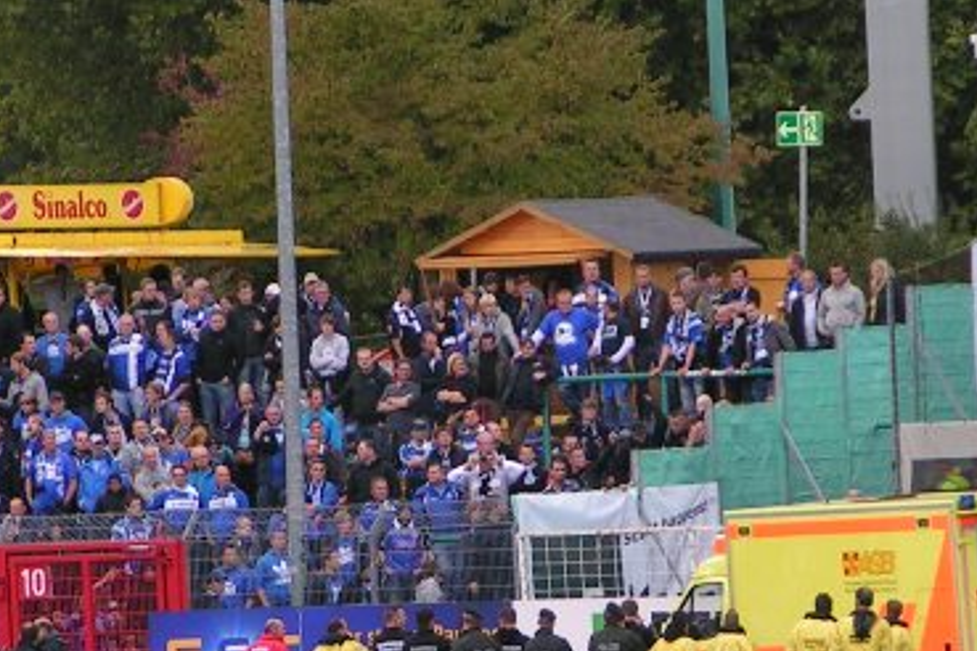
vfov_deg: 3.1
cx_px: 561
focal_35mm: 444
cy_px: 492
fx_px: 12049
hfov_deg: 4.6
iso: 50
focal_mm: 30.1
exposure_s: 1/200
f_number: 3.5
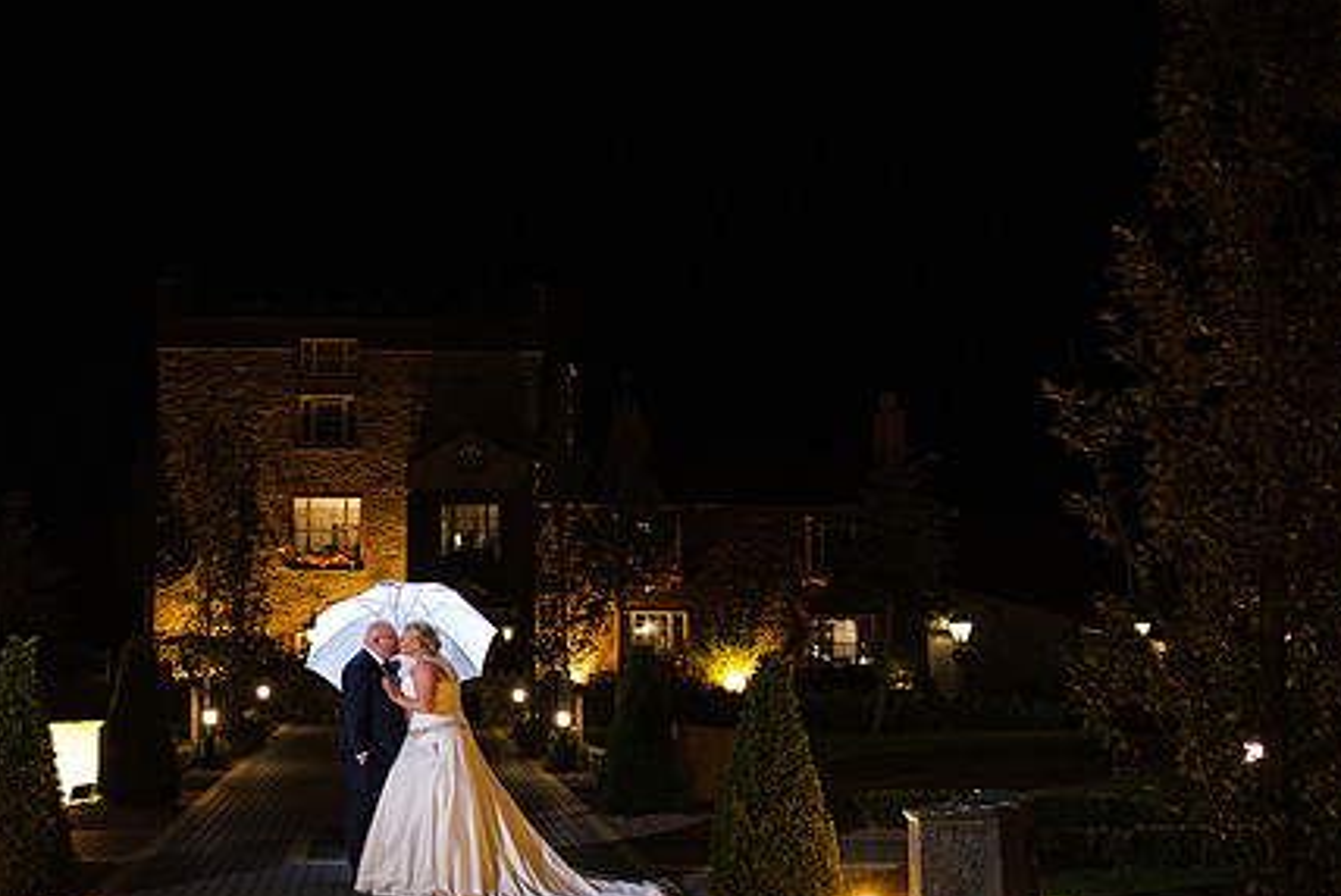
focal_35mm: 38
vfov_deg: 35.1
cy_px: 498
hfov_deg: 49.4
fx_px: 1416
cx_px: 404
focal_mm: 16
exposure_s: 1/200
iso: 1600
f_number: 2
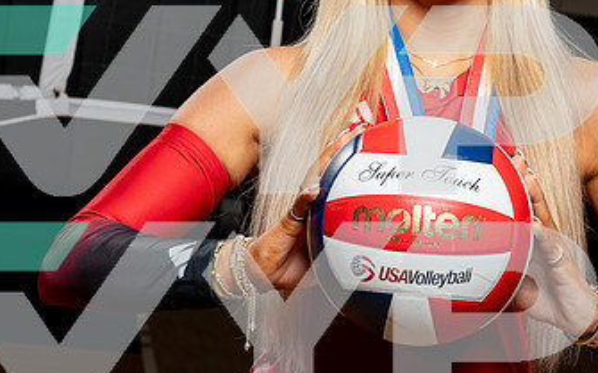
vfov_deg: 10.9
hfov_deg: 17.4
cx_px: 364
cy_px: 101
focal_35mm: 120
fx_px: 1955
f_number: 8
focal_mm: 68
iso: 100
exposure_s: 1/250
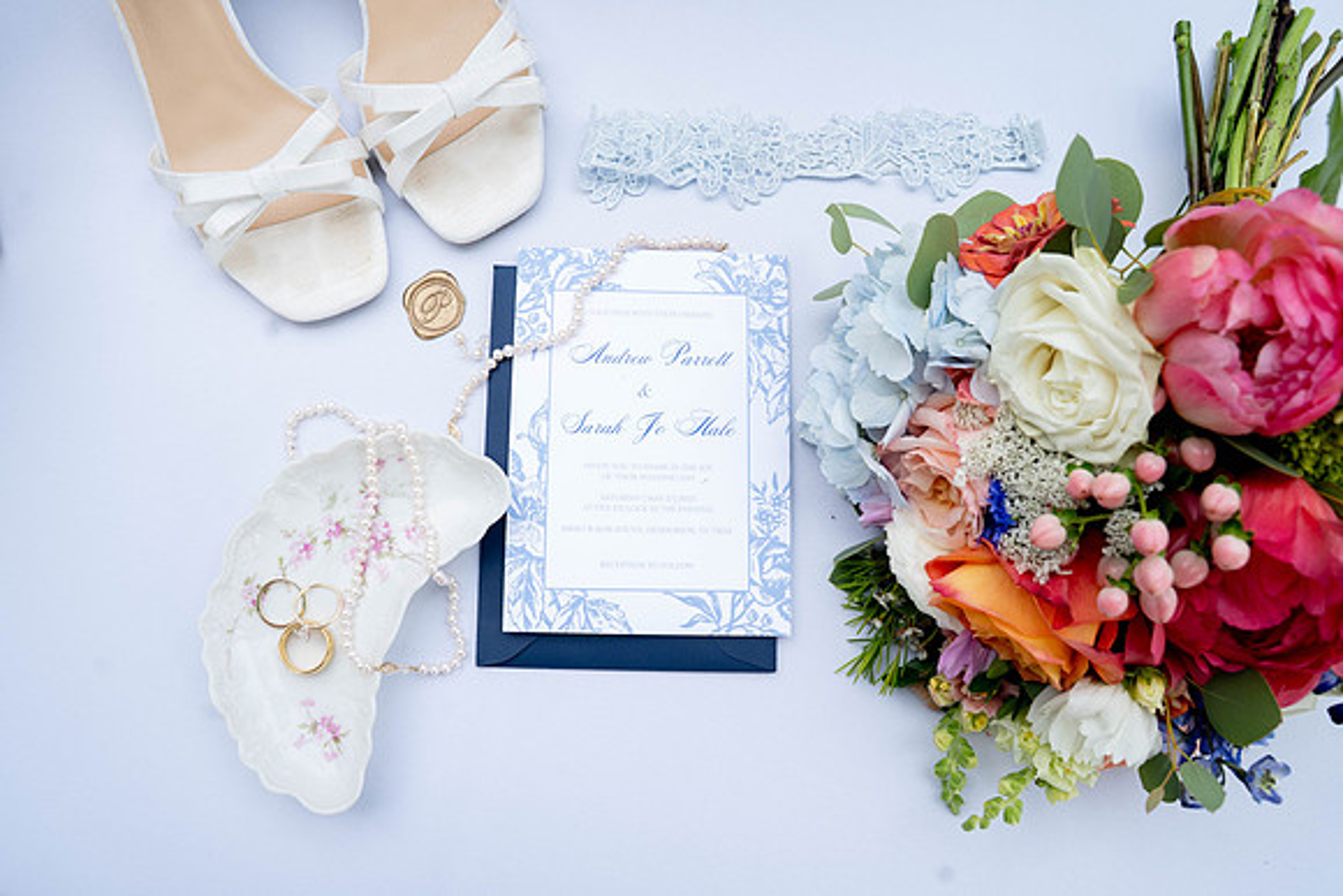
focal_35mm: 27
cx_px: 672
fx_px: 993
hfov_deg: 68.2
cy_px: 448
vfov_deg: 48.6
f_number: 6.3
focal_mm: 26.6
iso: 200
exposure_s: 1/200
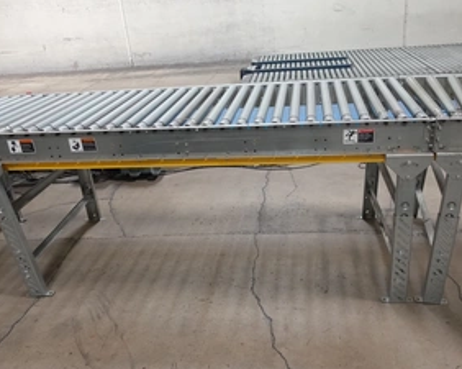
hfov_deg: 55.6
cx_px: 254
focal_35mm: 32
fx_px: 437
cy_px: 204
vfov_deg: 45.7
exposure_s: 1/250
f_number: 1.8
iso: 1000
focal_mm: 8.8
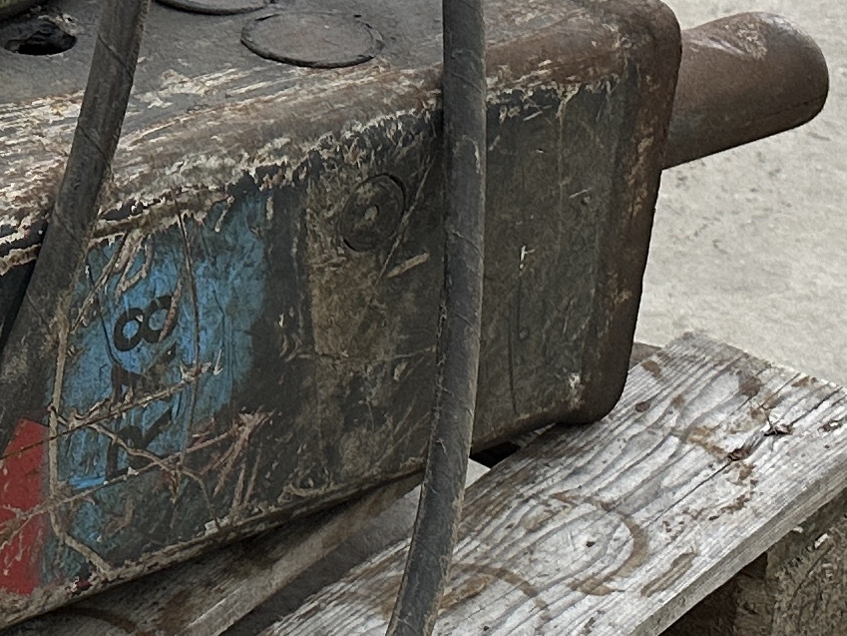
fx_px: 2790
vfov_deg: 13.0
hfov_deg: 16.7
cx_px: -109
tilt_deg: -34.4
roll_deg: +4.2
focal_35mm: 114
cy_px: 420
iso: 200
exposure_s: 1/50
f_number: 1.78
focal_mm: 6.86
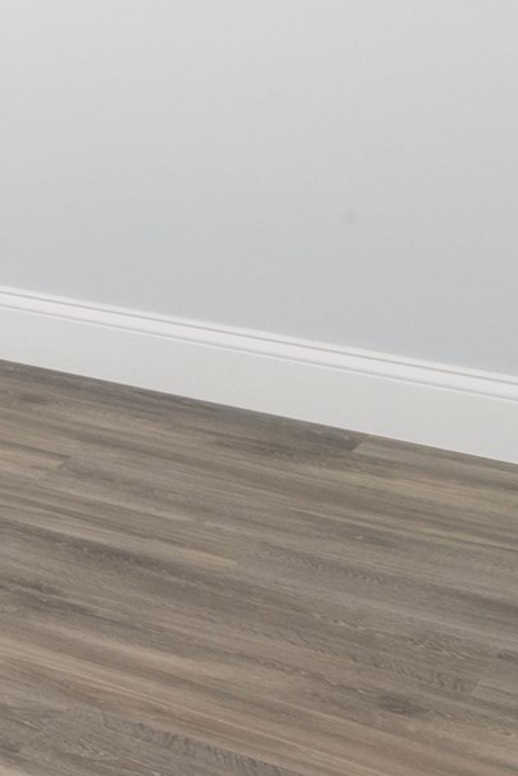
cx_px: -1012
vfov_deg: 22.6
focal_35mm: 83
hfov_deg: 11.0
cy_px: -147
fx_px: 1790
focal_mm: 16
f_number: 18
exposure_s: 1/3
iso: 400
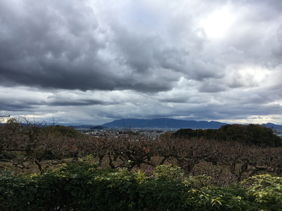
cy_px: 106
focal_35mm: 29
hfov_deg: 61.7
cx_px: 141
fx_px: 236
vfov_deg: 48.2
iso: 25
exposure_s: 1/818
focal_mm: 4.15
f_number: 2.2
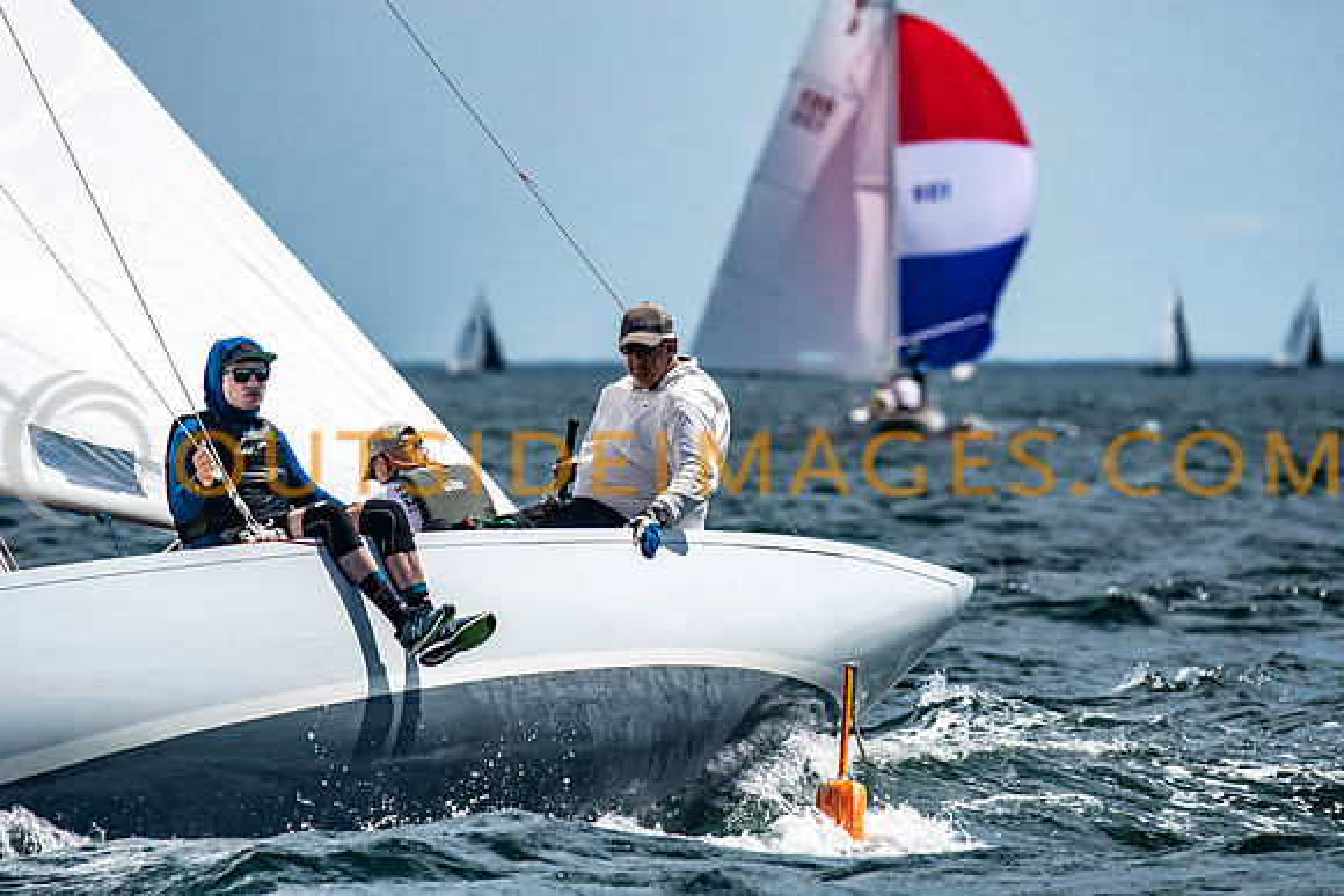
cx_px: 672
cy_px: 448
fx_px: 16803
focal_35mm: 450
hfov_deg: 4.6
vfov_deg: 3.1
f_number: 5.6
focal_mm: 300
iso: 320
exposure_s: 1/4000
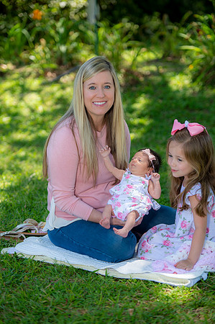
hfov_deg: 11.8
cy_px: 162
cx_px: 108
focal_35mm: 116
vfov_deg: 17.7
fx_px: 1041
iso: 100
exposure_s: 1/250
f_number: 2.8
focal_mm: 116
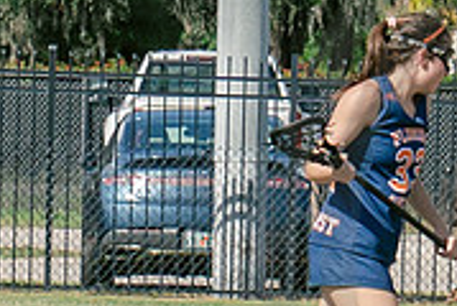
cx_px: 798
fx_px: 9130
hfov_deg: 2.9
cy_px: 276
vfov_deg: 1.9
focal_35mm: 718
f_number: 5.6
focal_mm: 70
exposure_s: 1/1250
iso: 250
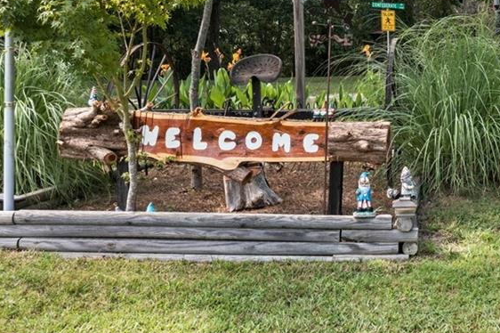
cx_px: 439
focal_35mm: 51
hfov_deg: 36.7
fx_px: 708
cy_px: 62
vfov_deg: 25.9
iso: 100
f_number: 4.5
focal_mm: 10.26
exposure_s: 1/160
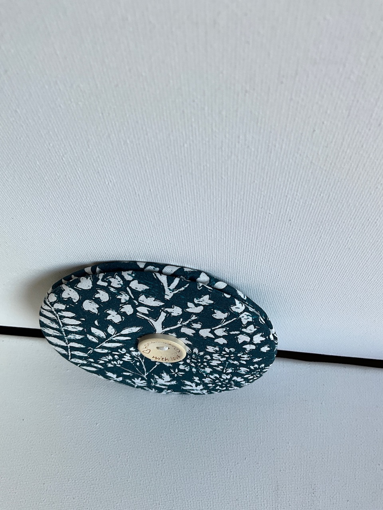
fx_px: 428
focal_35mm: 29
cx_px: 192
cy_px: 255
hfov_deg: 48.2
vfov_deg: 61.7
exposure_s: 1/100
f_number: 1.8
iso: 32
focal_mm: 3
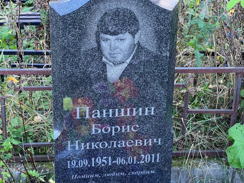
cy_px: 92
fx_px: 543
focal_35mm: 77
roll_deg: -1.8
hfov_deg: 25.3
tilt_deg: -24.8
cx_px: 122
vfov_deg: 19.1
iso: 160
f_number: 2.8
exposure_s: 1/99
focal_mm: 9
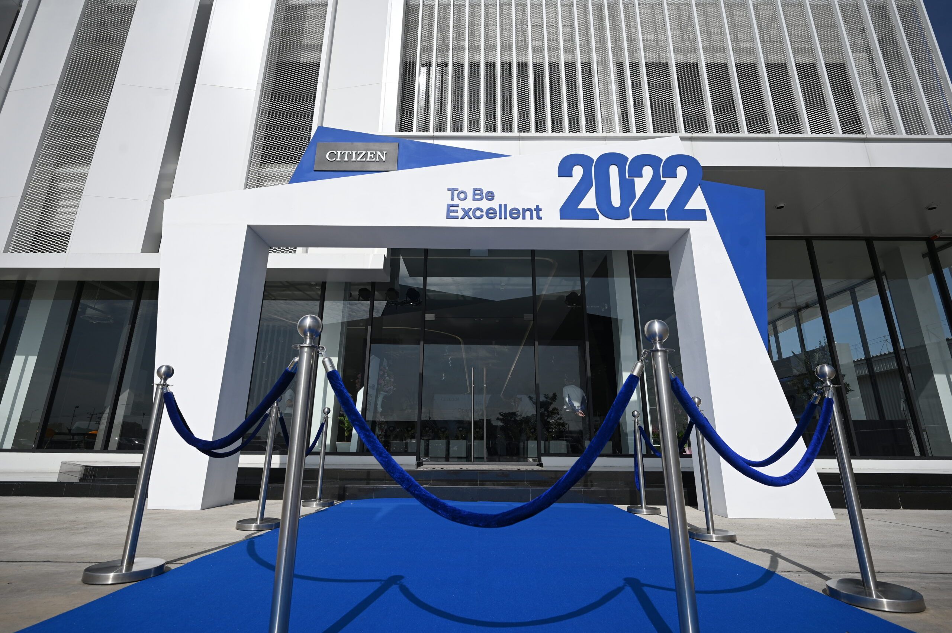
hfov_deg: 91.7
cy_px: 316
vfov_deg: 68.8
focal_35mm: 18
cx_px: 476
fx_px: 462
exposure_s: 1/1600
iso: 200
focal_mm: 17.5
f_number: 6.3
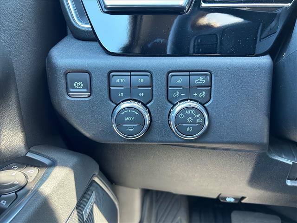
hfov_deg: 67.3
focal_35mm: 26
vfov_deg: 53.1
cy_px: 112
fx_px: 223
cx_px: 148
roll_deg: +0.4
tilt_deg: -20.0
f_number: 1.5
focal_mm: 5.7
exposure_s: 1/60
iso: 250
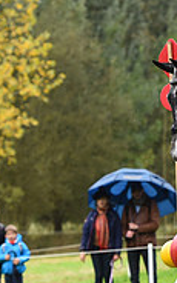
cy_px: 185
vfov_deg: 5.0
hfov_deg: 3.1
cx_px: 377
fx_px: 3218
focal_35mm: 417
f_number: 4.5
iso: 900
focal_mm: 130
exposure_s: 1/1250
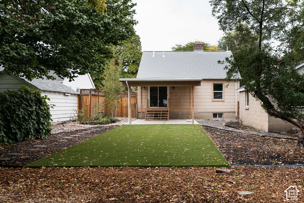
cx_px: 177
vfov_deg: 39.8
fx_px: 280
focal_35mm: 33
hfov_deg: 56.8
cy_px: 110
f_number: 4
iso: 100
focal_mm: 27.2
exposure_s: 1/80
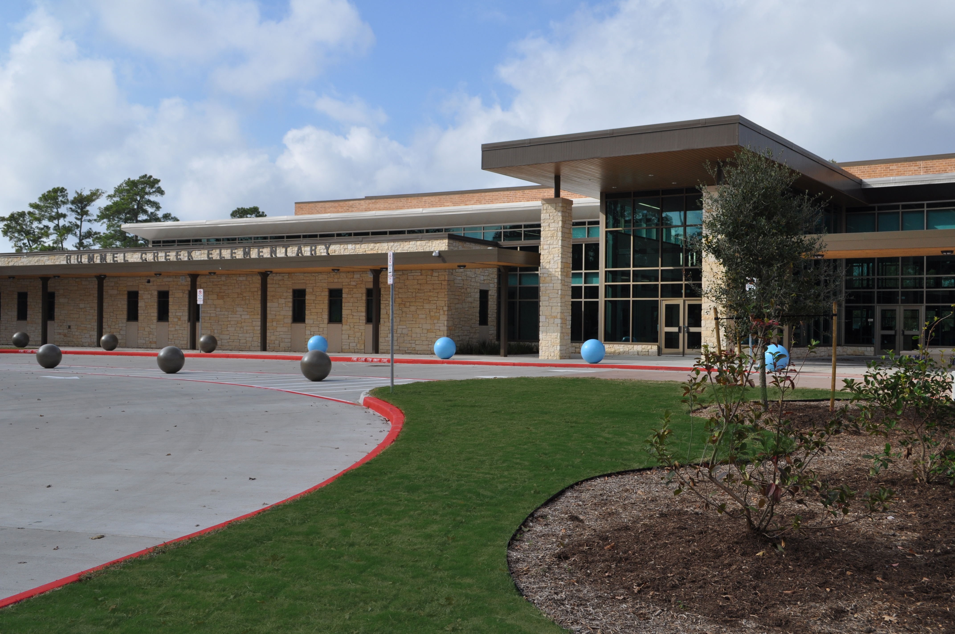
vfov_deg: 36.8
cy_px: 317
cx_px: 478
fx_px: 954
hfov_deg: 53.2
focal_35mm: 36
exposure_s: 1/400
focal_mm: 24
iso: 200
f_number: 10
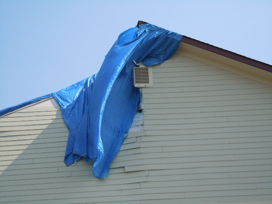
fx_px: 801
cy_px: 102
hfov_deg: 19.3
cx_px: 136
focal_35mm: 102
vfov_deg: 14.5
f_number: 4.5
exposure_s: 1/640
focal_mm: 18.3
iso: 100
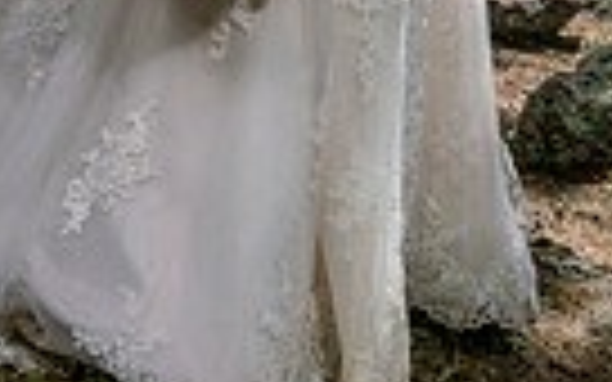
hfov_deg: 17.1
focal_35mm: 121
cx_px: 126
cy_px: -418
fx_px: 2018
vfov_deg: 9.9
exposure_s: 1/2000
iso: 250
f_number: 6.3
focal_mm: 24
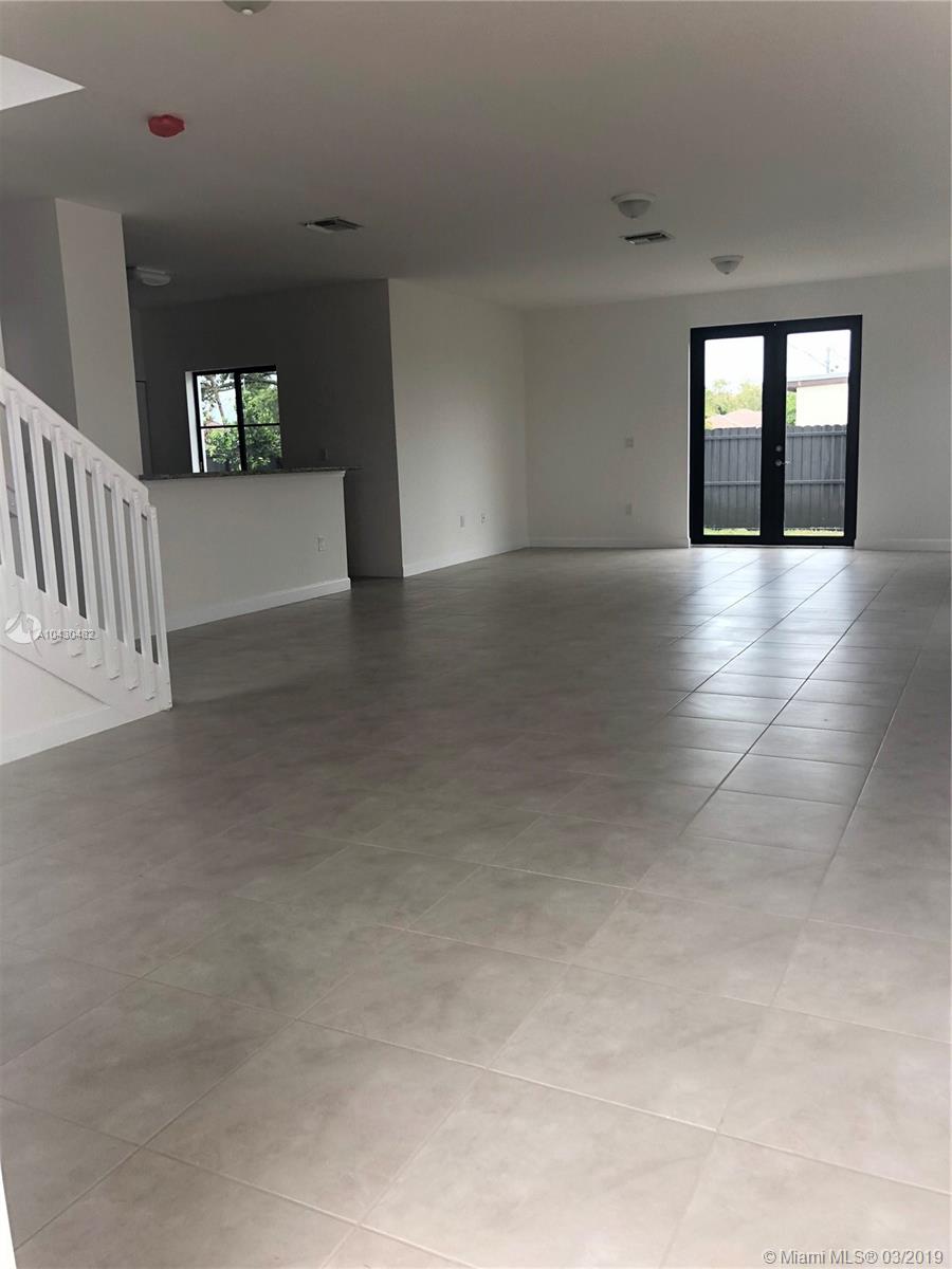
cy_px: 634
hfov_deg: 49.7
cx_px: 476
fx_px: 1027
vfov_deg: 63.4
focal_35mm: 28
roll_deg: +1.9
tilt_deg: -9.9
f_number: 1.8
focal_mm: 4
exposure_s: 1/120
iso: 32
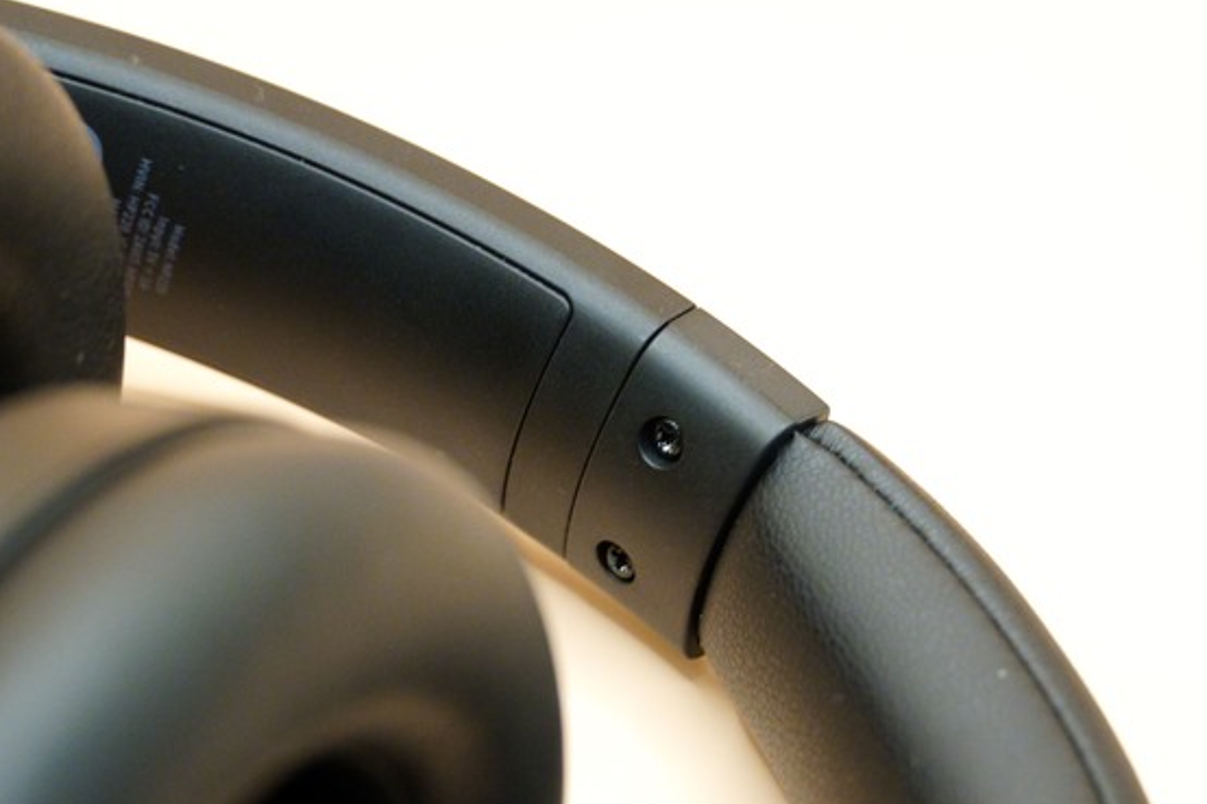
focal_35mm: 146
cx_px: 693
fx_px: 4883
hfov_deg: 14.1
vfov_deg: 9.4
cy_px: 553
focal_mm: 69
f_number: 5.6
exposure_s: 1/50
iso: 2000
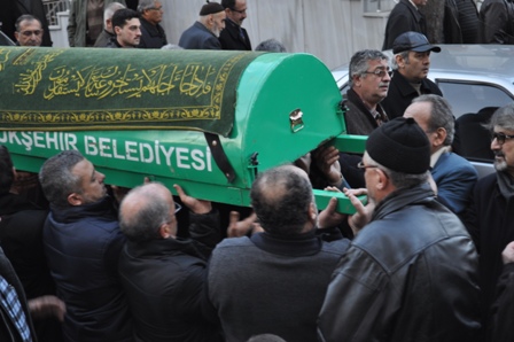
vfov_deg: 16.5
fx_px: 1177
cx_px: 257
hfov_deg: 24.6
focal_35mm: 82
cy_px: 171
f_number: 5.6
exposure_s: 1/100
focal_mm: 55
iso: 400
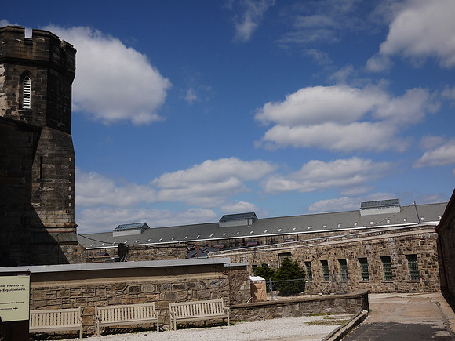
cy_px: 170
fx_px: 526
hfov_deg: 46.8
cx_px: 228
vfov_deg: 36.0
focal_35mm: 40
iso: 100
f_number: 5.6
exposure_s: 1/1600
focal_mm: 20
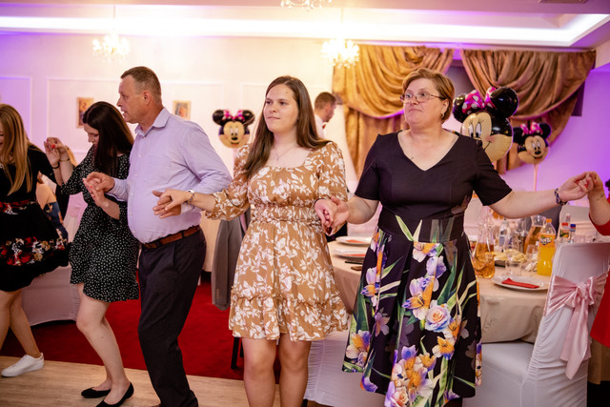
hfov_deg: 54.4
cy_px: 204
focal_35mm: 35
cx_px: 305
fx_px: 593
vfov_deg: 37.9
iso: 1000
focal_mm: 23
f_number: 1.4
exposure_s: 1/160
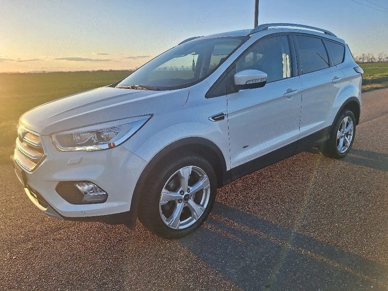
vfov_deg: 58.9
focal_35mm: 23
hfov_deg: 73.9
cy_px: 146
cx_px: 194
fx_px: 258
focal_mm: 5.54
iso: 40
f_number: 1.8
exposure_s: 1/1000
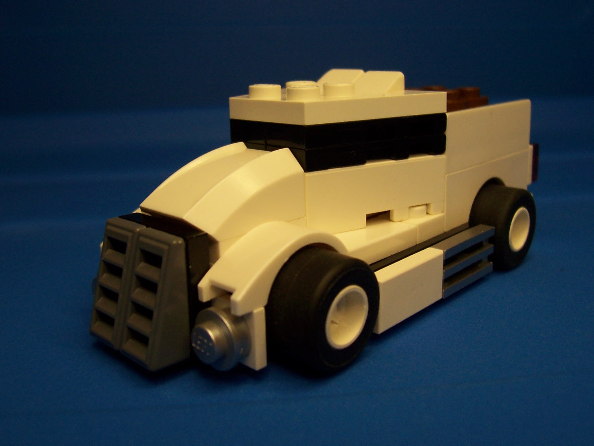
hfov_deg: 50.1
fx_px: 635
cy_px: 223
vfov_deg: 38.7
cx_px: 297
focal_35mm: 37
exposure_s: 1/125
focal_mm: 5.6
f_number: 2.8
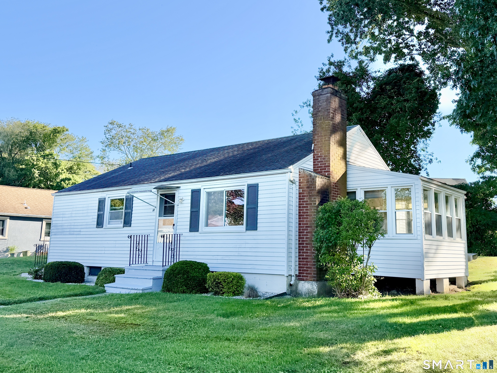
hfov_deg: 71.6
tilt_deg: +9.8
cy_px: 186
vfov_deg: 56.8
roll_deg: -1.0
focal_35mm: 24
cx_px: 248
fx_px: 345
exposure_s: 1/2370
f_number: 1.78
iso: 80
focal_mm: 6.76
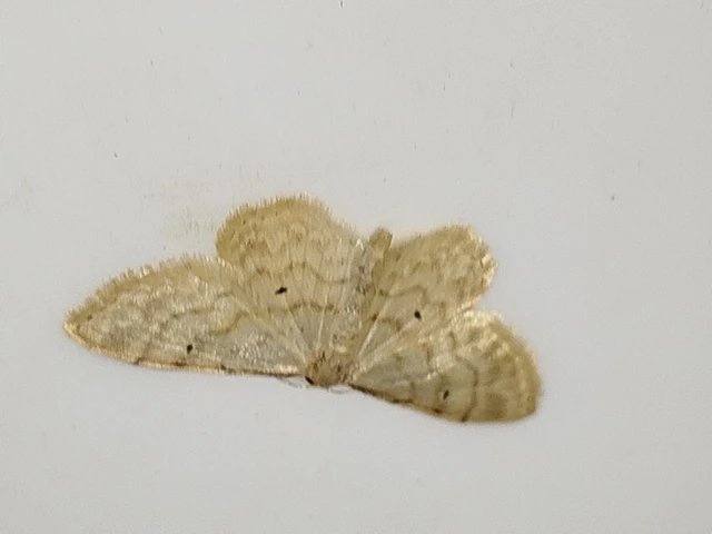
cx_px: 356
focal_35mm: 127
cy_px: 267
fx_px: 2612
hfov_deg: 15.5
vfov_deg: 11.7
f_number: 1.7
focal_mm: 5.31
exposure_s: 1/50
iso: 50
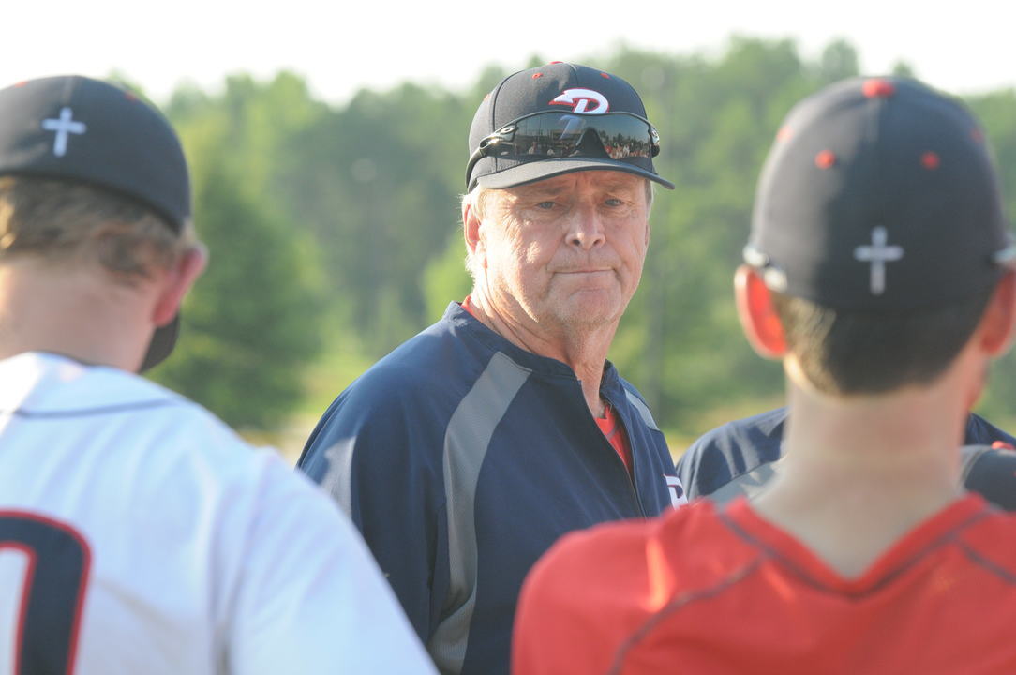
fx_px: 6554
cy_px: 338
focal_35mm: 232
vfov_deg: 5.9
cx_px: 508
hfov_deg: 8.9
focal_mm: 155
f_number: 6.3
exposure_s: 1/400
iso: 640
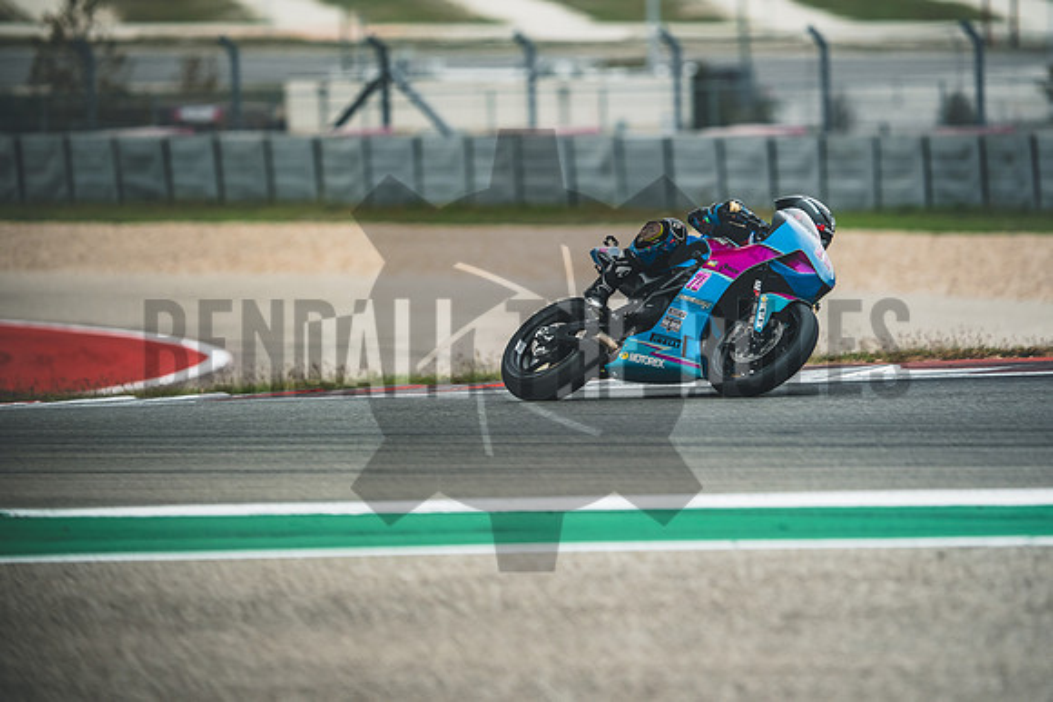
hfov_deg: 6.9
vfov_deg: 4.6
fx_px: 8777
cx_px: 526
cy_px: 351
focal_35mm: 300
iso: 320
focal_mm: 200
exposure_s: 1/1600
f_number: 2
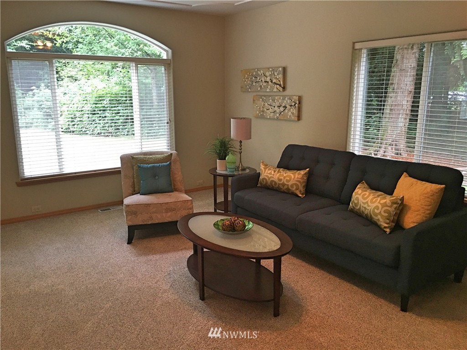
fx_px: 391
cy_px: 175
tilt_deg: -11.5
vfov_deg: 48.2
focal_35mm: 29
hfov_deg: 61.7
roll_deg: -0.6
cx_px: 234
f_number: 2.2
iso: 64
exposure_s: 1/15
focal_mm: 4.15
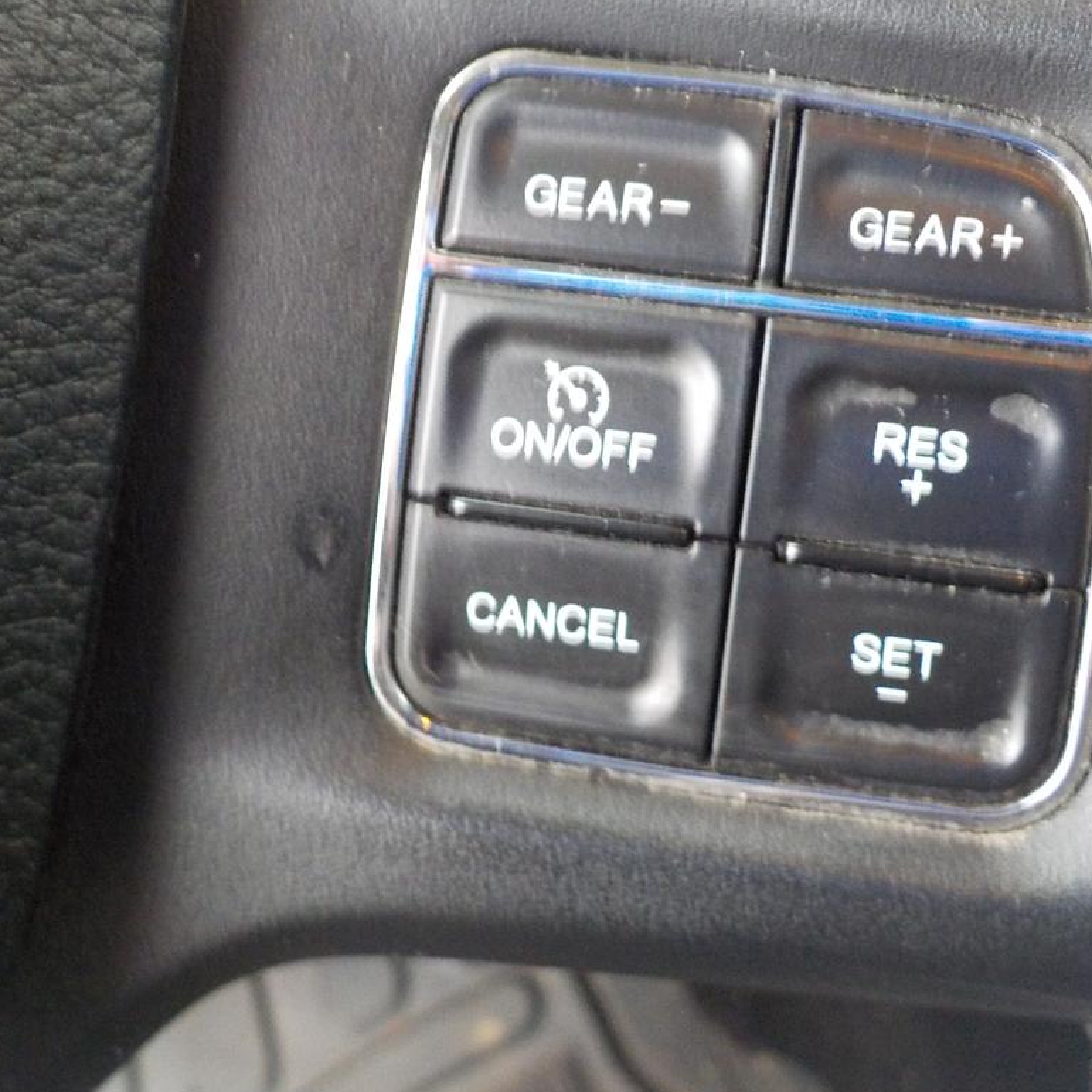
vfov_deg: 38.2
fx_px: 1570
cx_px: 511
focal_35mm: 44
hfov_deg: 38.3
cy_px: 445
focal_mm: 4.1
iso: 400
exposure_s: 1/15
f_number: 3.3
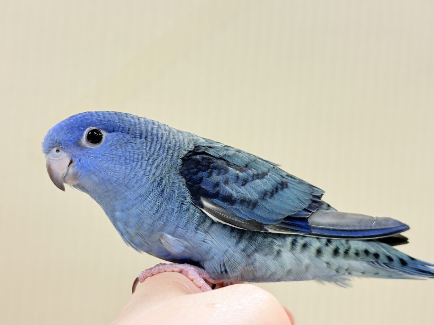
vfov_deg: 28.0
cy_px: 162
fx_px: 652
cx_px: 217
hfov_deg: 36.8
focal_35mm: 52
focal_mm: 5.96
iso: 64
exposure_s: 1/73
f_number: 1.6
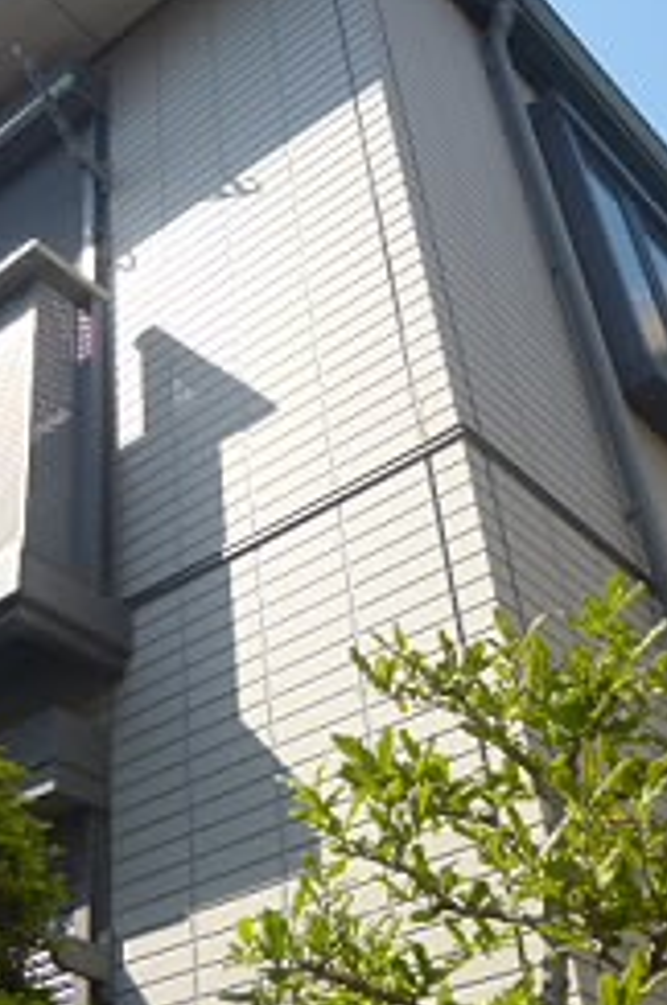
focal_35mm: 48
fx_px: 1338
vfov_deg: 41.0
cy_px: 402
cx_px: 95
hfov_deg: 27.2
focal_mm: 4.5
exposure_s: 1/640
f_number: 3.1
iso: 100
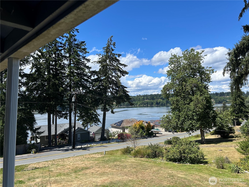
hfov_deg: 67.3
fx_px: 187
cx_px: 124
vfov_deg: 53.1
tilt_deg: +2.5
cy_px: 94
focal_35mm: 26
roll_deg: +2.6
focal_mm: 5.7
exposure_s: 1/3571
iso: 50
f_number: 1.5
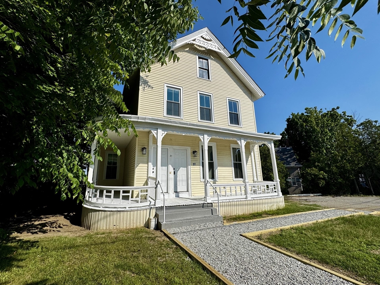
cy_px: 138
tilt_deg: +12.7
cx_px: 178
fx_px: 165
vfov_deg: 81.7
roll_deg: +0.2
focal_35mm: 15
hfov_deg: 98.0
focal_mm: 2.22
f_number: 2.2
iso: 32
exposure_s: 1/3906
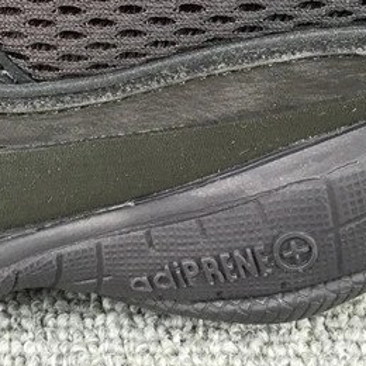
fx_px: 1136
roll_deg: -1.5
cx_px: -52
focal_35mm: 95
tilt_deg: -31.7
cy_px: -64
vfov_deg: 17.5
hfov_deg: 17.6
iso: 40
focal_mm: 3.3
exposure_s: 1/100
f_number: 2.4
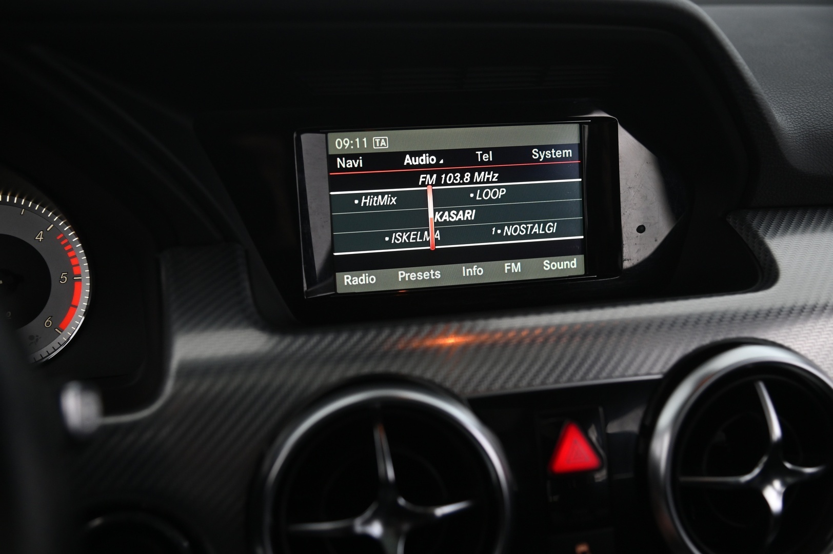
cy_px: 277
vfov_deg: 30.5
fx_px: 1017
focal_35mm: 44
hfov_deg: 44.5
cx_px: 416
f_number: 4
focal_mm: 44
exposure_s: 1/40
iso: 2000
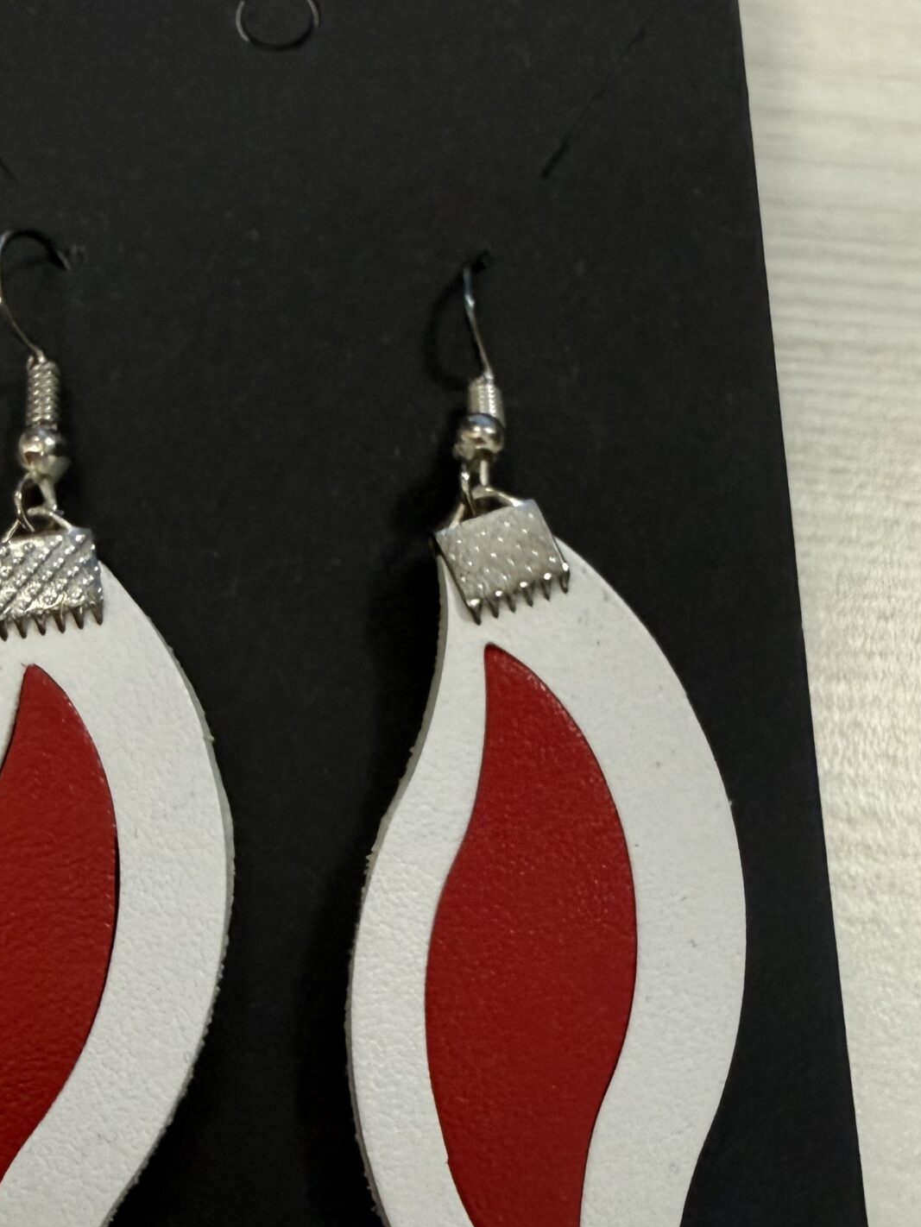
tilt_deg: -63.7
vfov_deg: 41.4
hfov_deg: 32.0
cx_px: 325
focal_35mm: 45
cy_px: 842
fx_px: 1596
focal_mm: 2.22
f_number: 2.2
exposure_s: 1/47
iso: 250
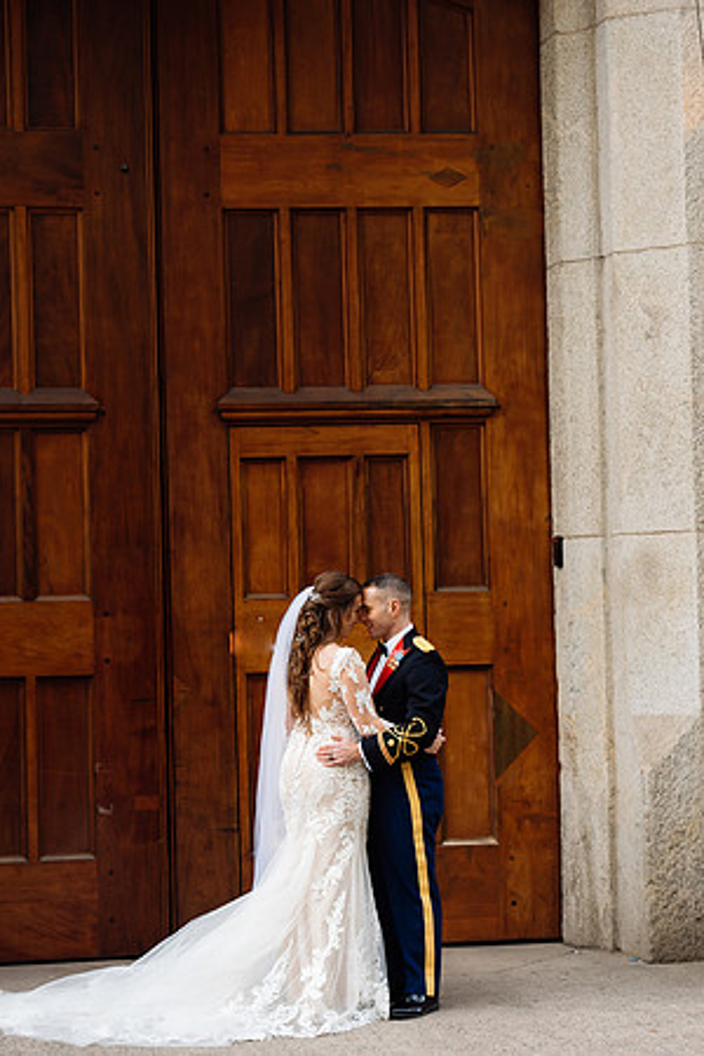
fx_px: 3080
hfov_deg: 13.0
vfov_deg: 19.5
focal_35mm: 105
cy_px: 528
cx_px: 352
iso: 500
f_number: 4
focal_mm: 105
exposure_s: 1/400
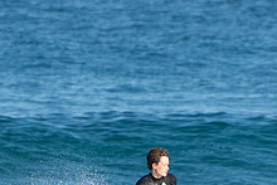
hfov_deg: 1.3
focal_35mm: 1584
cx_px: 161
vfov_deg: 0.9
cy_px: 216
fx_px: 12196
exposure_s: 1/1250
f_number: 5.6
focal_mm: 400
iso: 360
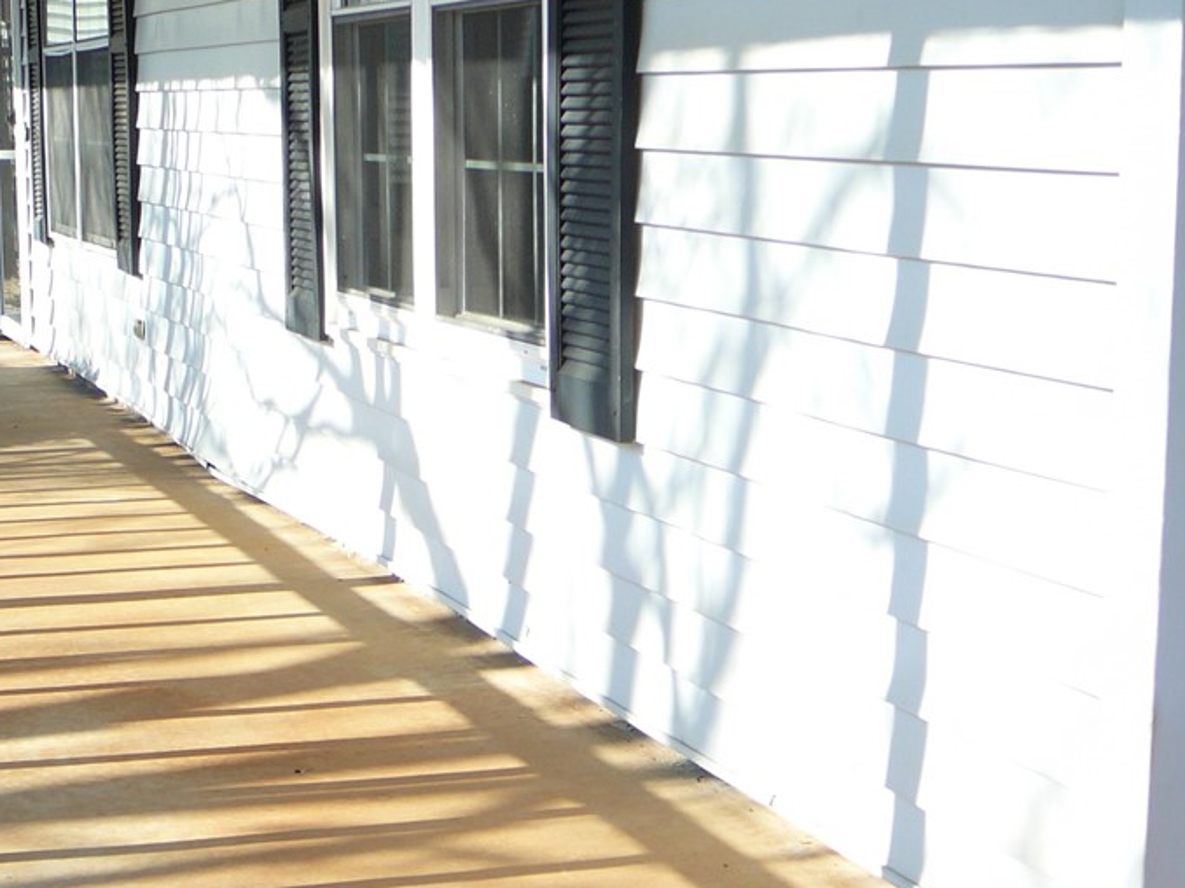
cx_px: 572
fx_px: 2327
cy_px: 542
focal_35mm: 68
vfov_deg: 21.6
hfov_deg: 28.6
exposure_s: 1/250
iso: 80
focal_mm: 6.7
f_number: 3.2
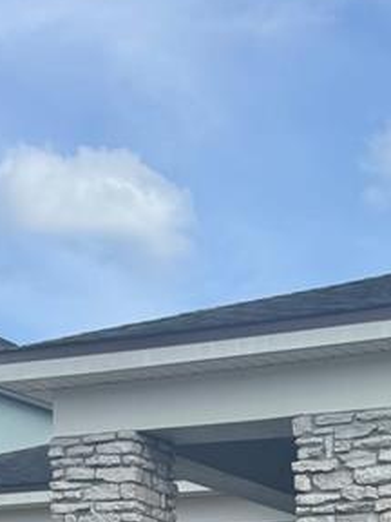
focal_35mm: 100
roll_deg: +0.5
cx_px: 396
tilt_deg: -4.5
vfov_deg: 16.8
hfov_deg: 14.5
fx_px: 1506
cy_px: 888
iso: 80
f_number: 1.78
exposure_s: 1/3096
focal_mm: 6.76
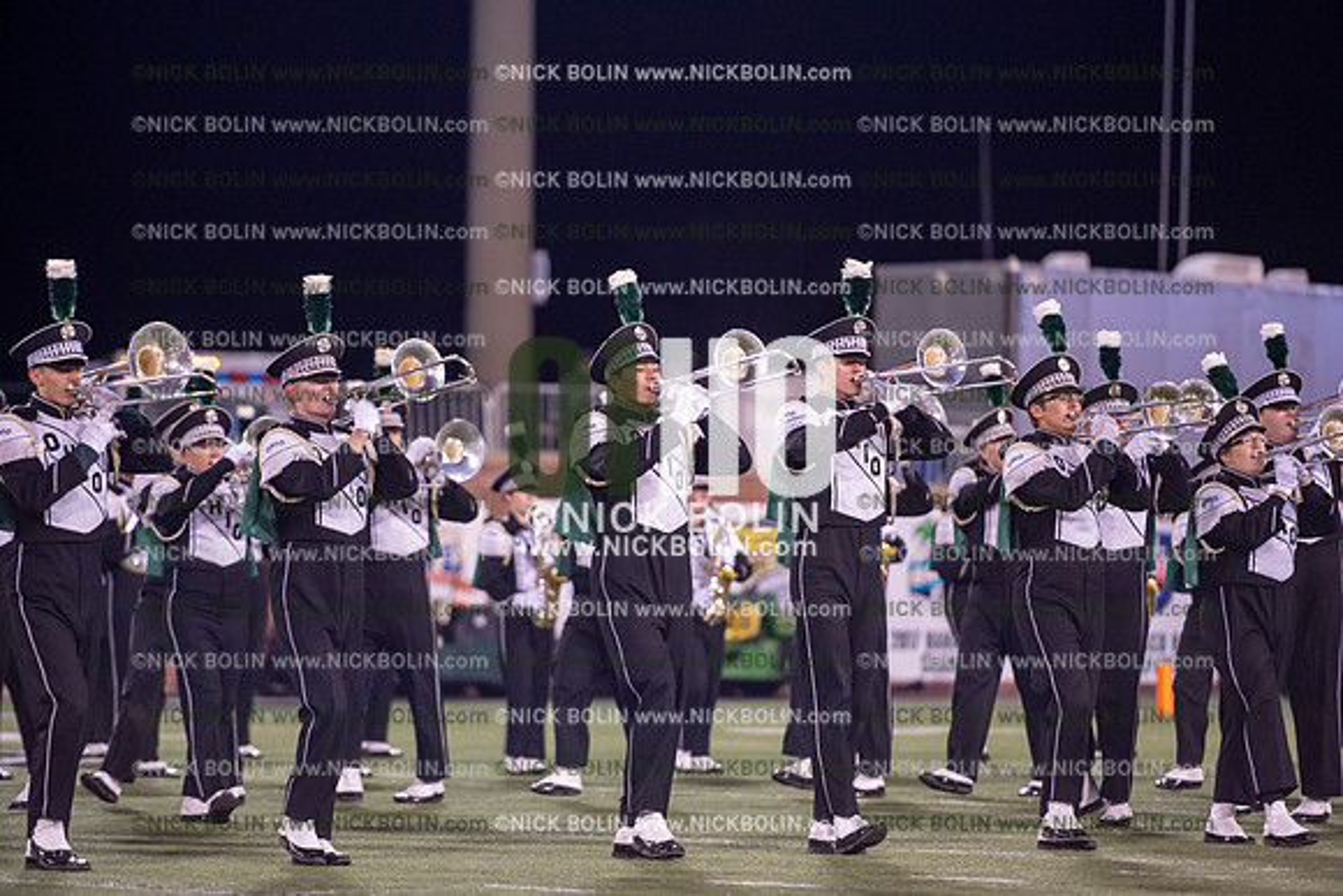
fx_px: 7463
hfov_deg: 10.3
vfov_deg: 6.9
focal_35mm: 200
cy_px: 448
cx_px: 672
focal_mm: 200
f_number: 2.8
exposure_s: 1/1250
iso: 2500
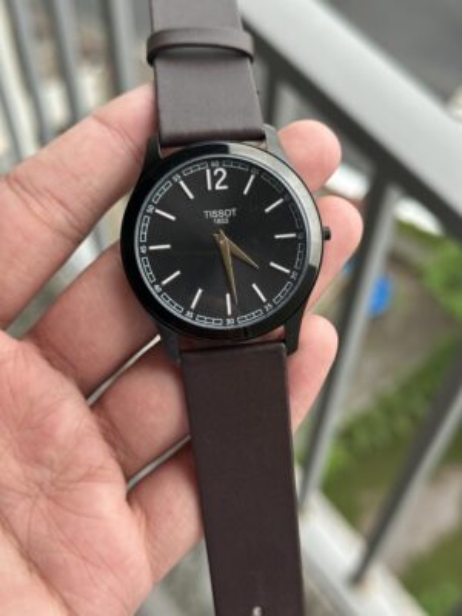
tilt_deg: -58.2
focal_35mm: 48
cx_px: 231
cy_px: 308
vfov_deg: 39.7
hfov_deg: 30.3
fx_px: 854
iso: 64
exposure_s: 1/189
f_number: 1.78
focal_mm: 6.86
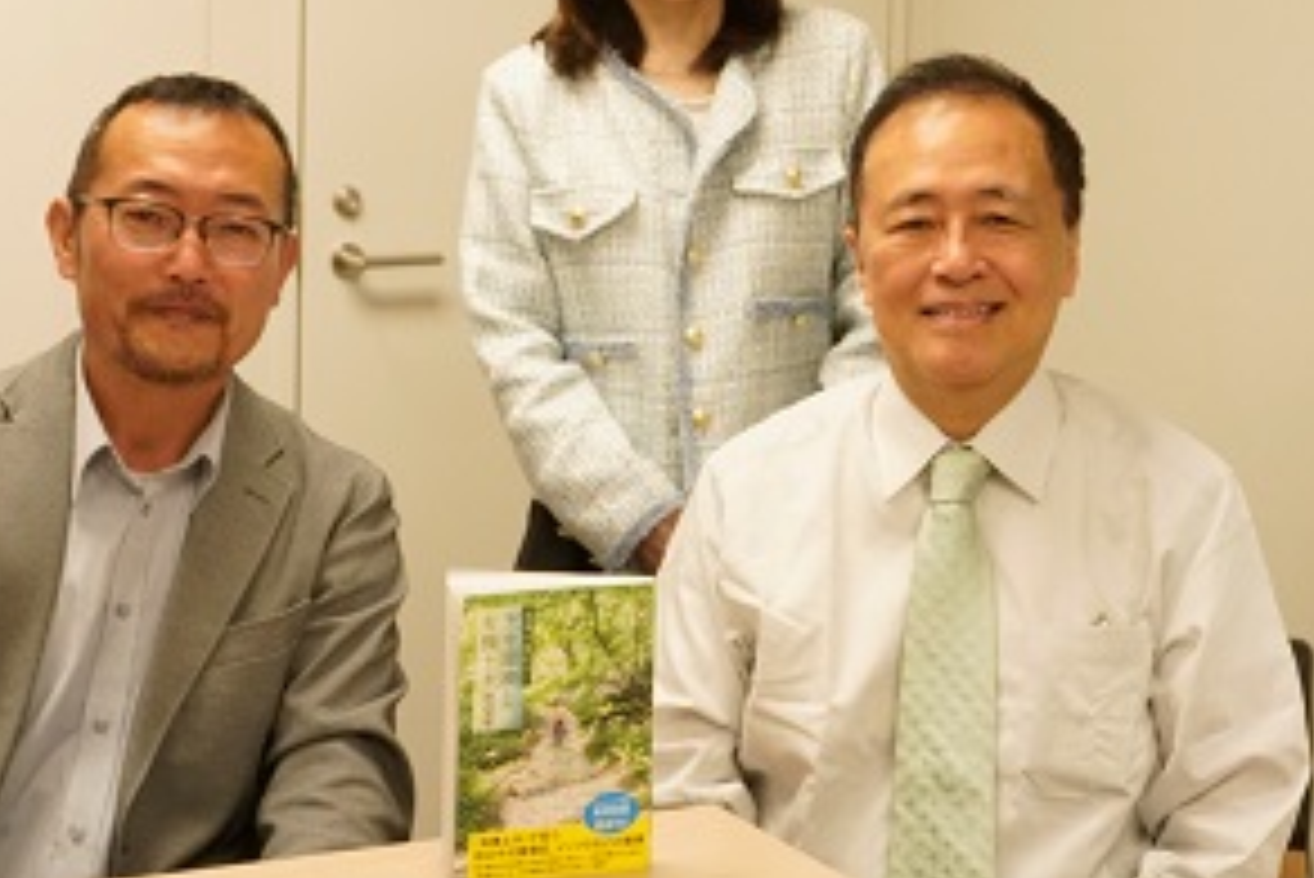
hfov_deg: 31.4
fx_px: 2326
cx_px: 513
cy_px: 286
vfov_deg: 21.3
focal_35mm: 64
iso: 2000
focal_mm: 31
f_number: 7.1
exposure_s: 1/100
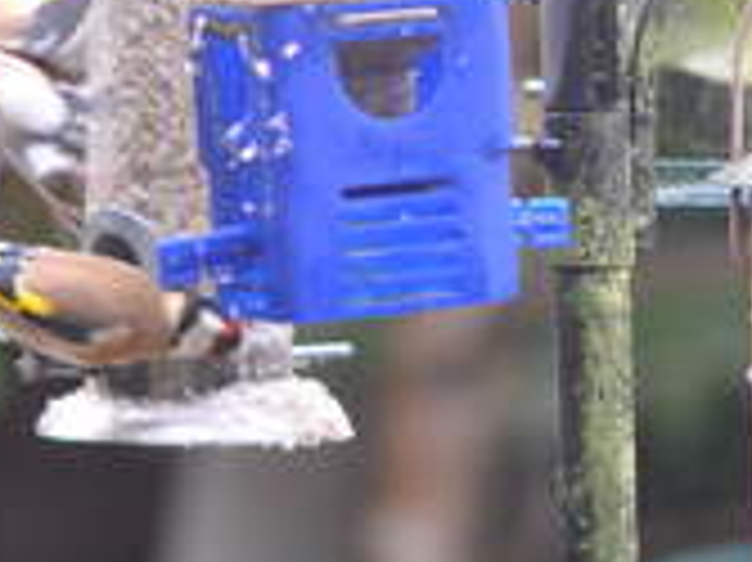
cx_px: 581
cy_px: -83
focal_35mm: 579
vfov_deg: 2.6
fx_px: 12566
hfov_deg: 3.4
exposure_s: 1/200
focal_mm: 105
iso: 640
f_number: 2.8
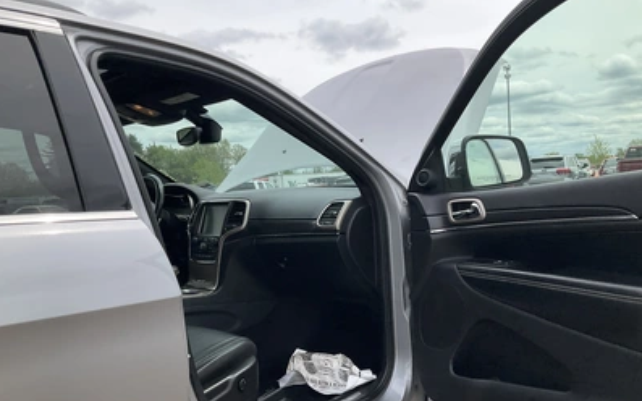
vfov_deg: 40.4
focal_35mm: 31
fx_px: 542
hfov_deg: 61.2
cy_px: 236
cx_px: 320
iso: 25
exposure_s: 1/1626
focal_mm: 3
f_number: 1.8
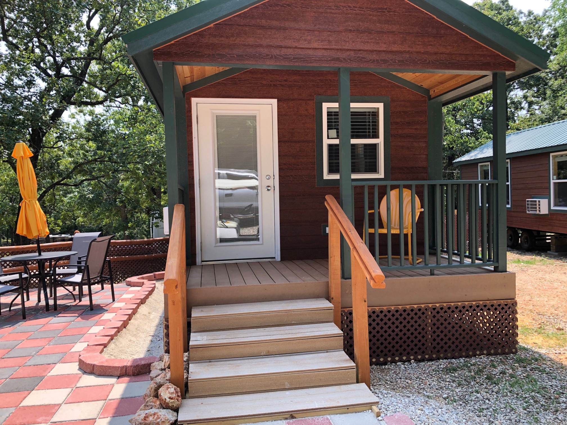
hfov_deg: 63.4
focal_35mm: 28
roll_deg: +1.9
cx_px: 284
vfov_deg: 49.7
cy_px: 212
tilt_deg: -3.5
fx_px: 459
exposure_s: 1/354
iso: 20
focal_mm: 3.99
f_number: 1.8
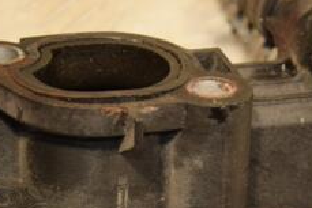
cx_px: 237
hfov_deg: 9.0
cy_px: 184
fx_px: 1977
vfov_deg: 6.0
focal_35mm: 228
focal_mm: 58
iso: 800
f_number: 5
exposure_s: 1/160
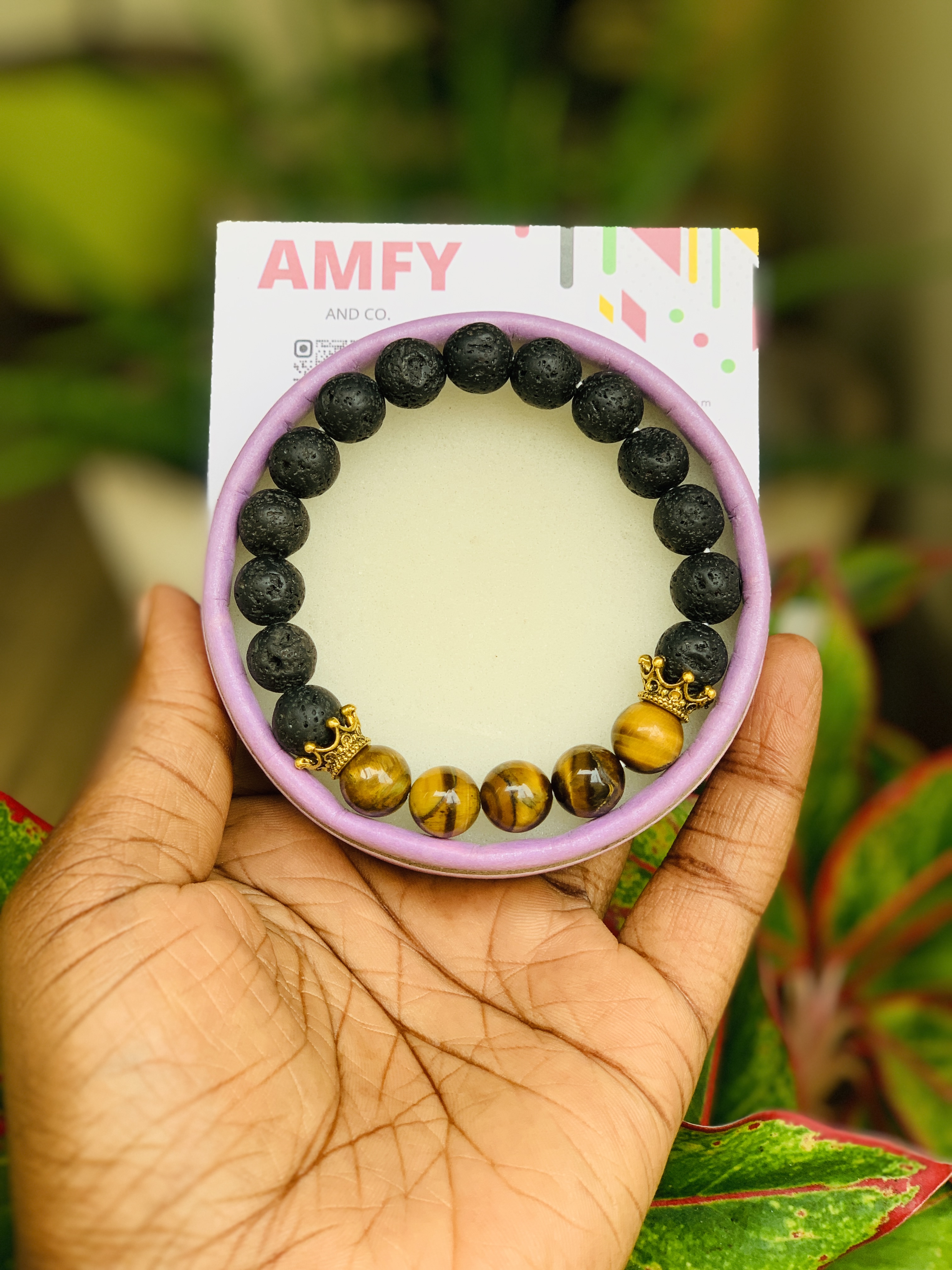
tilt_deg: -23.9
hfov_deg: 28.0
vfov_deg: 36.8
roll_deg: -0.6
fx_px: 1907
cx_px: 476
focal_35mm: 52
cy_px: 635
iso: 40
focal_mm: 6
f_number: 2.4
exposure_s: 1/122
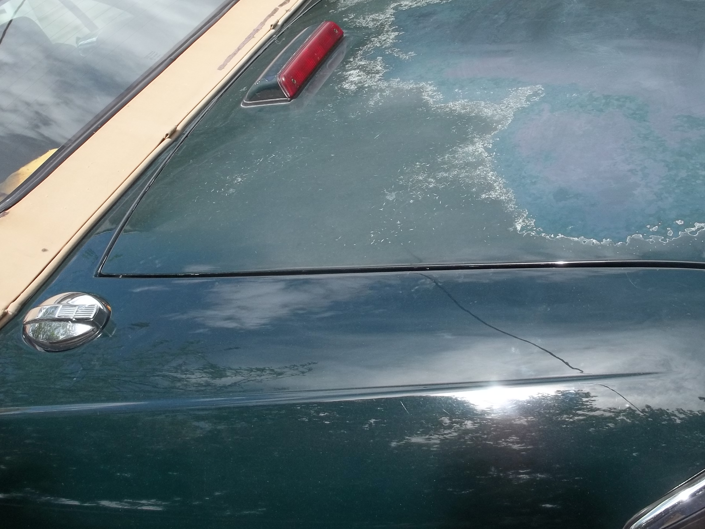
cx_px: 361
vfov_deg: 32.6
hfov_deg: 42.9
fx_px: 896
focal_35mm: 44
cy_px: 178
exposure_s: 1/400
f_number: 3.3
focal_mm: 5.9
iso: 64
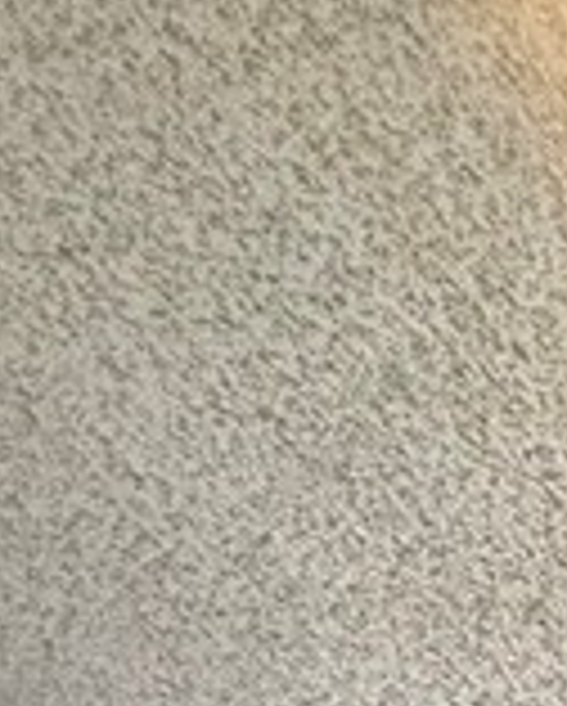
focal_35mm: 89
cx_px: 1354
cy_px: 2001
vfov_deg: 12.2
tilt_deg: -3.7
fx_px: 1863
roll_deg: +1.4
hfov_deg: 13.1
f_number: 2.2
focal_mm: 2.22
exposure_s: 1/120
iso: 400
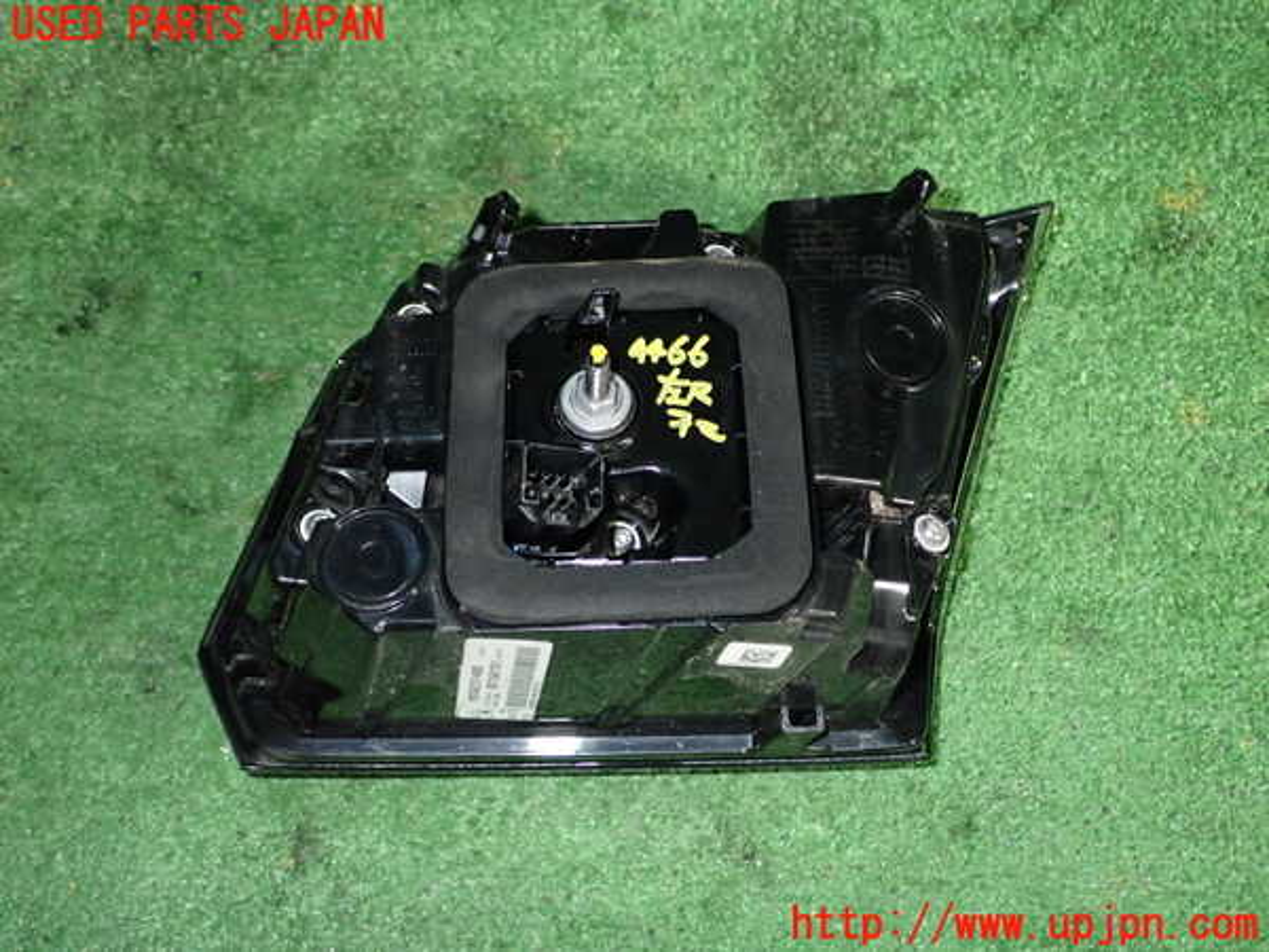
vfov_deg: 37.7
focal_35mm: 38
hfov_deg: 49.0
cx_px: 634
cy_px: 476
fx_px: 1393
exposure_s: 1/40
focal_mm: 6.83
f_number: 8
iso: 800
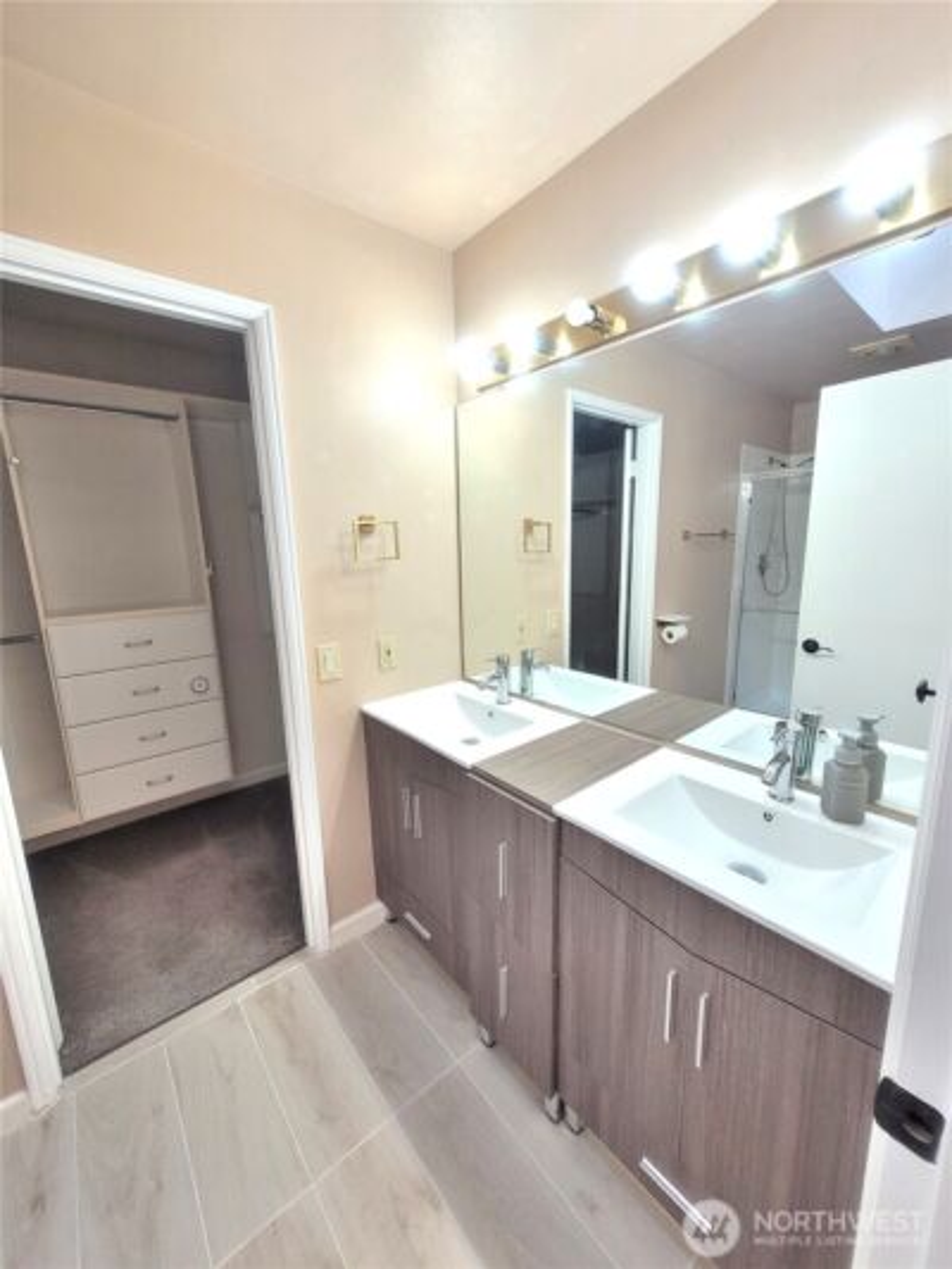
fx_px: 477
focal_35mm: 13
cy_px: 634
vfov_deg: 106.2
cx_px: 476
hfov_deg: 89.9
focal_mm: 1.74
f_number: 2.2
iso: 80
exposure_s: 1/60
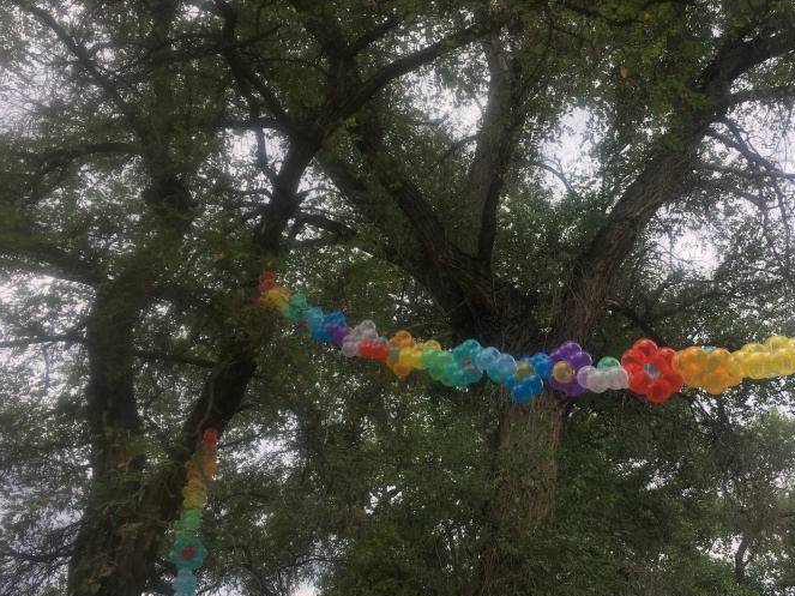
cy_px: 312
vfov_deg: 40.7
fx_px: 804
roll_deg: +1.9
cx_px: 471
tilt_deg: +37.8
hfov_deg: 52.3
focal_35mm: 35
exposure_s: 1/549
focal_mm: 4.15
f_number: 2.2
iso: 25
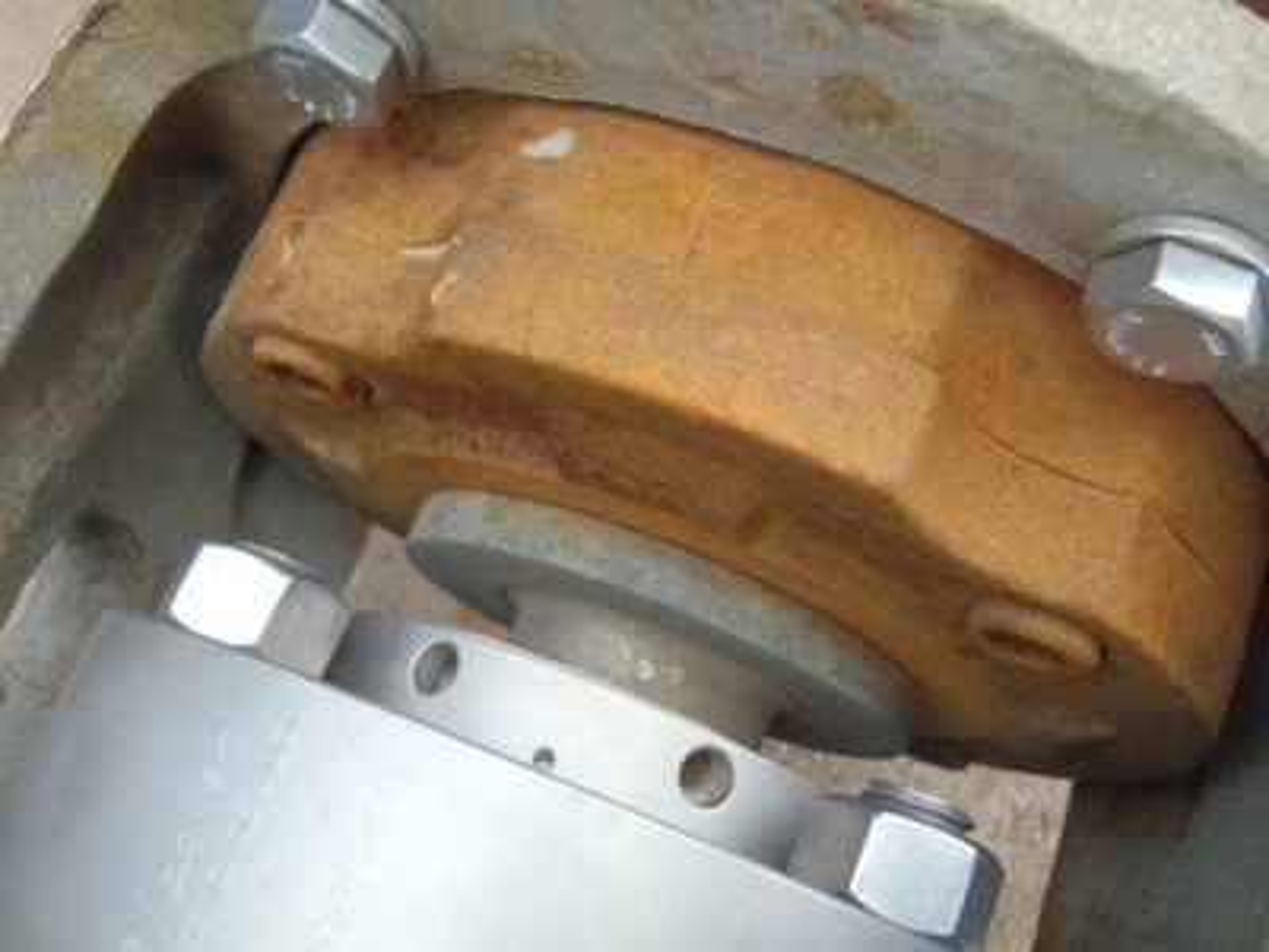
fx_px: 1356
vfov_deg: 38.7
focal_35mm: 37
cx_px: 634
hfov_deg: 50.1
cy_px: 476
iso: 320
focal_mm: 6.64
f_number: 4.7
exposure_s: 1/160
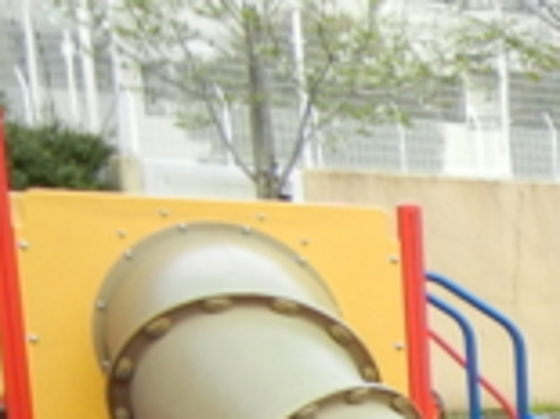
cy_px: 903
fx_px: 2506
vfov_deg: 8.9
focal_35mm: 155
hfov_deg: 10.5
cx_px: 1442
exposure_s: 1/286
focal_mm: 5.4
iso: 160
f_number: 3.5
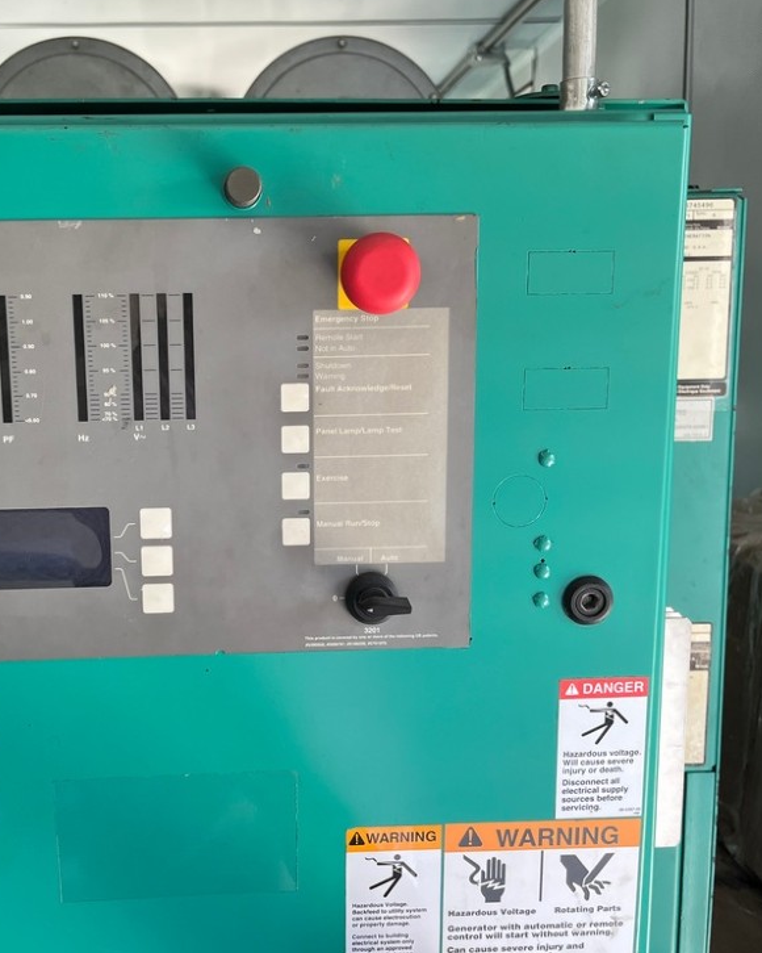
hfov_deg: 41.7
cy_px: 465
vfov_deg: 51.5
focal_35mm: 35
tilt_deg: -6.7
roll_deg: +1.8
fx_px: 987
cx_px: 259
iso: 80
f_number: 1.6
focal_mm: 5.1
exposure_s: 1/122
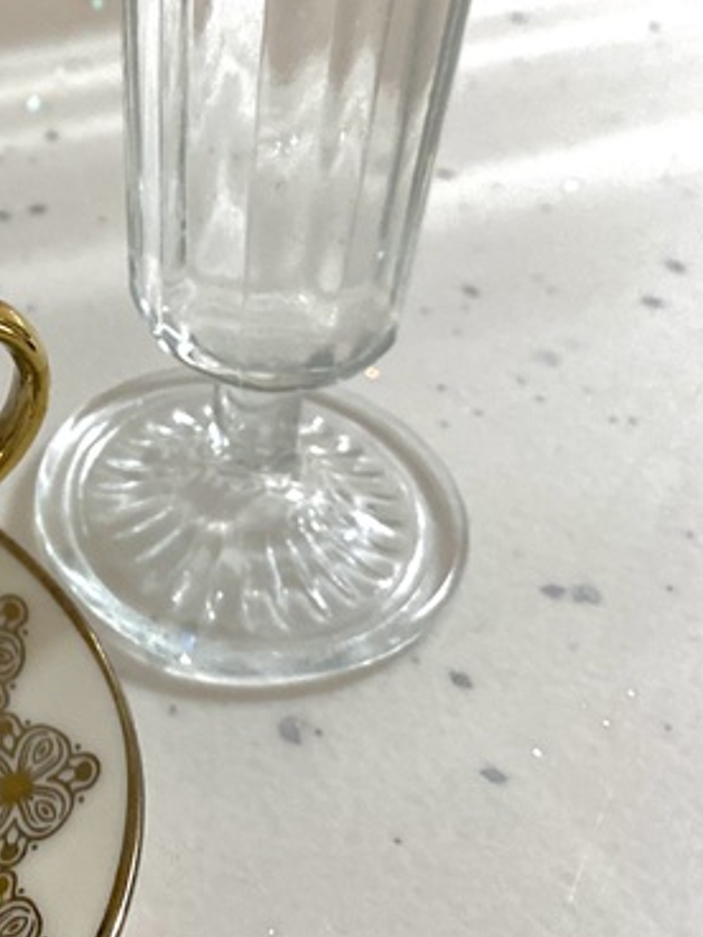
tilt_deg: -30.6
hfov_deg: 20.9
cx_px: -160
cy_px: 112
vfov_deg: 28.8
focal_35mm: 65
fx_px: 1760
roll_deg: +2.6
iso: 250
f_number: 1.8
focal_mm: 4.25
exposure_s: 1/50
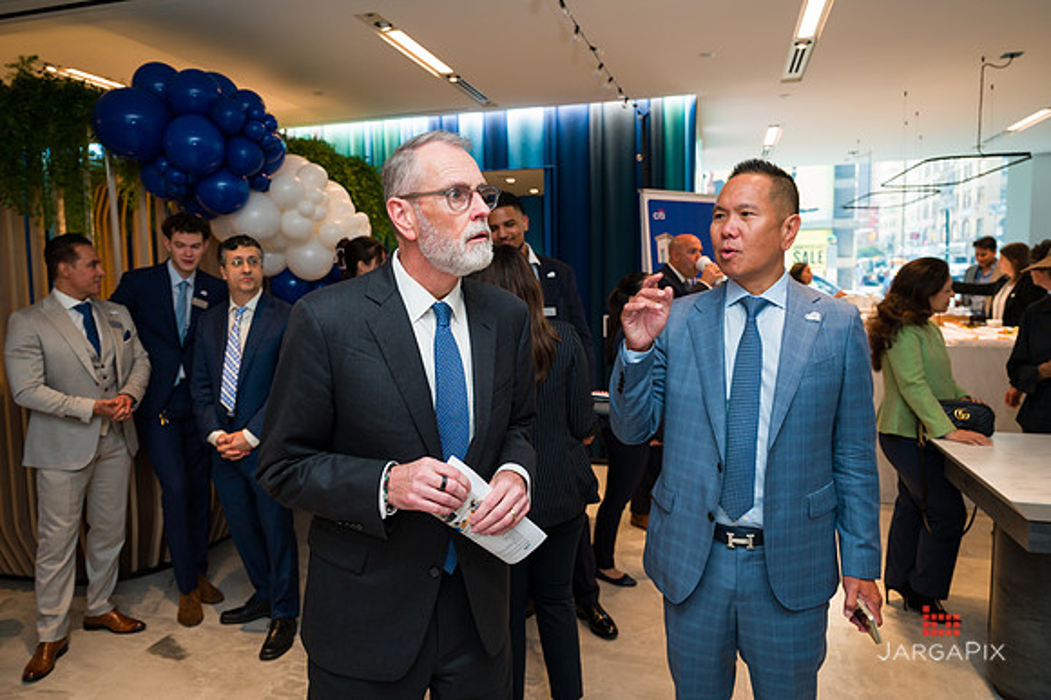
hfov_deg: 70.9
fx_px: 739
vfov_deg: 50.7
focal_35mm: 25
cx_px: 526
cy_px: 350
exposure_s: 1/200
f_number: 3.5
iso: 1000
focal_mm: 25
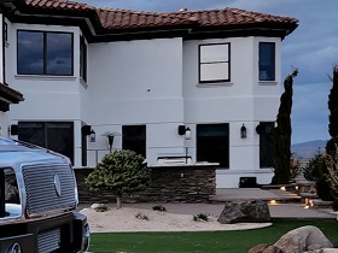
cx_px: -174
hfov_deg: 16.9
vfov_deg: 14.0
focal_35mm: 105
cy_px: 226
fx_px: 1025
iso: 800
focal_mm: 5.4
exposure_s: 1/24
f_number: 1.8
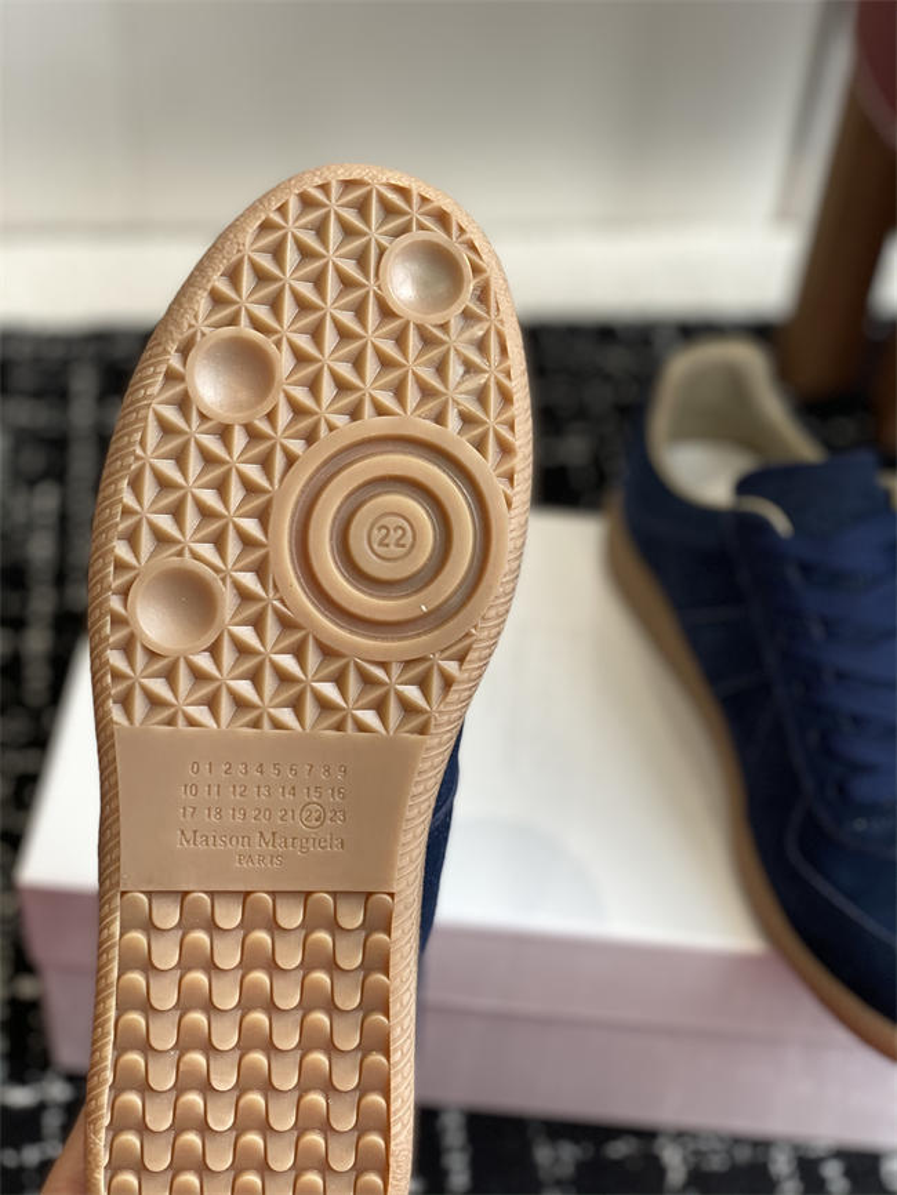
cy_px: 598
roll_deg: -6.5
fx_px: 1796
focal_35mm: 52
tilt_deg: -44.5
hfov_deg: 28.0
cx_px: 448
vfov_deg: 36.8
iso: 32
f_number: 2
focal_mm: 6
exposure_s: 1/122
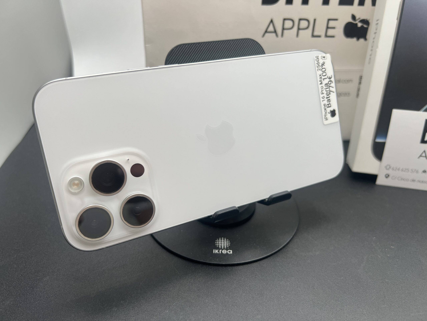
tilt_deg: -34.6
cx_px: 214
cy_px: 160
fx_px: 321
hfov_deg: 67.3
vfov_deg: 53.1
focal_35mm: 26
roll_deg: -0.3
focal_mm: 5.7
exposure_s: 1/375
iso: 50
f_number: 1.5
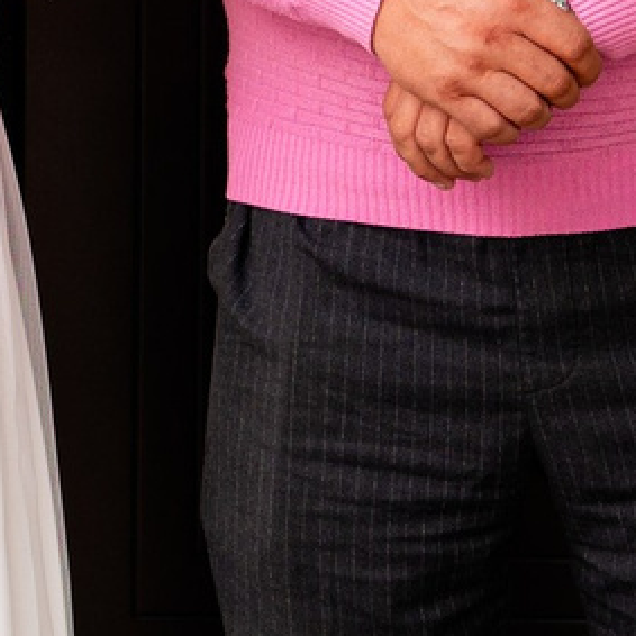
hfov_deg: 7.0
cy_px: -206
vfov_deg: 7.0
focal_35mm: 247
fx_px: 5134
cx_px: -264
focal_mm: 29
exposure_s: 1/320
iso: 100
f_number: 3.5
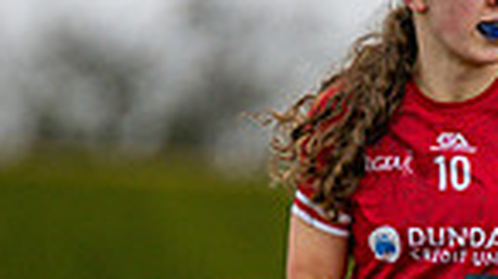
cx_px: 655
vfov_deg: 0.7
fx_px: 23721
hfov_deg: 1.2
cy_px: 520
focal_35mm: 1797
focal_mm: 300
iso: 360
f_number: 2.8
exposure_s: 1/1000
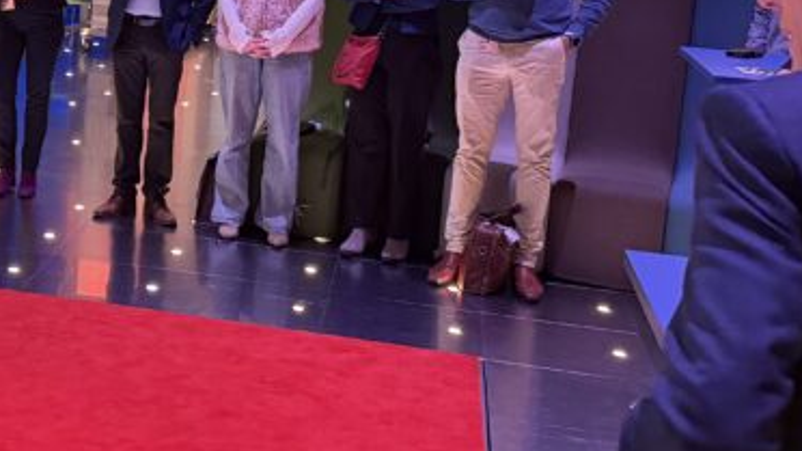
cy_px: 26
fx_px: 1531
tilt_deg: -8.1
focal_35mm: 72
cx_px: 15
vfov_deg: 16.5
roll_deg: -3.1
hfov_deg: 27.8
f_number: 1.78
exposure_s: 1/55
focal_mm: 6.76
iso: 500
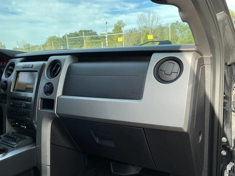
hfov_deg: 63.4
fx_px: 190
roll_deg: +3.5
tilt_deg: -10.1
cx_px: 118
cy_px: 88
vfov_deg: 49.7
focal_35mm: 28
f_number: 1.8
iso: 20
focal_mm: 3
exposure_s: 1/185
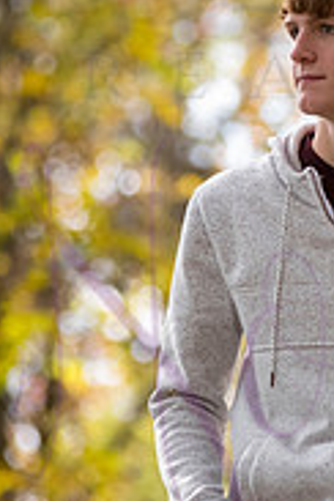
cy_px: 172
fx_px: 6318
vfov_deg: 4.5
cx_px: 353
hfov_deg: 3.0
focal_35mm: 454
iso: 800
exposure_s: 1/640
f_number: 4.5
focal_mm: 185
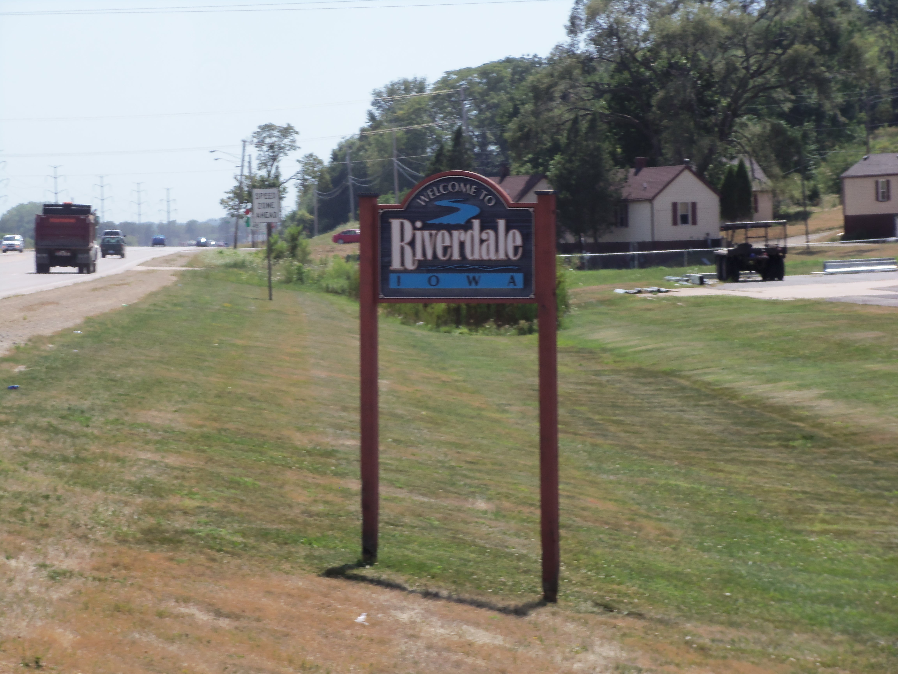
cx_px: 449
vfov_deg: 10.6
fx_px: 3632
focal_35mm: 140
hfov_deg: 14.1
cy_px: 337
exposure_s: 1/320
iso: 64
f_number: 5.7
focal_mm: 25.3
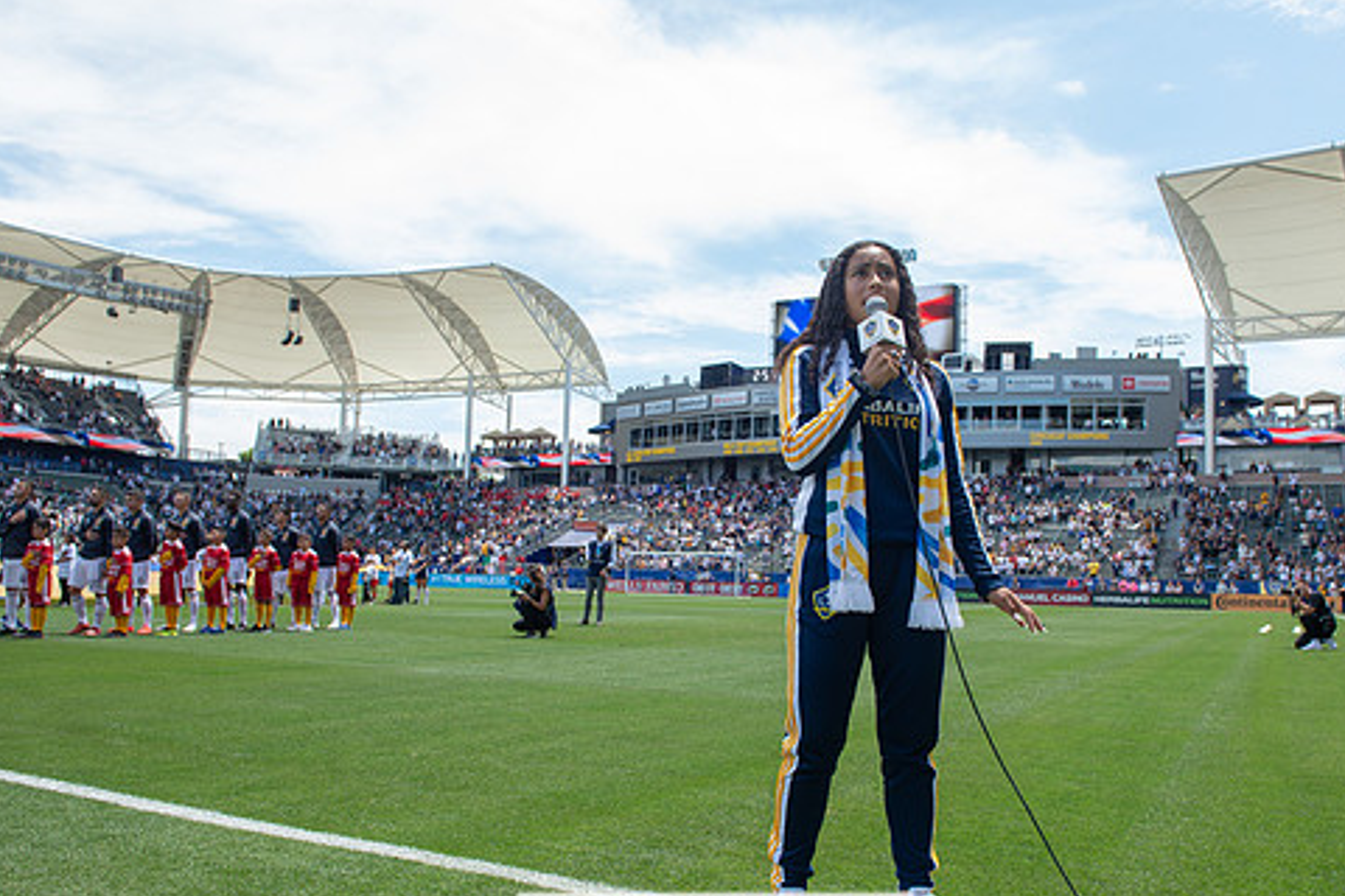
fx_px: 1083
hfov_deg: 63.6
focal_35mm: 29
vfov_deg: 44.8
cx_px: 715
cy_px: 511
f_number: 5.6
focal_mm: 24
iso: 200
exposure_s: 1/400
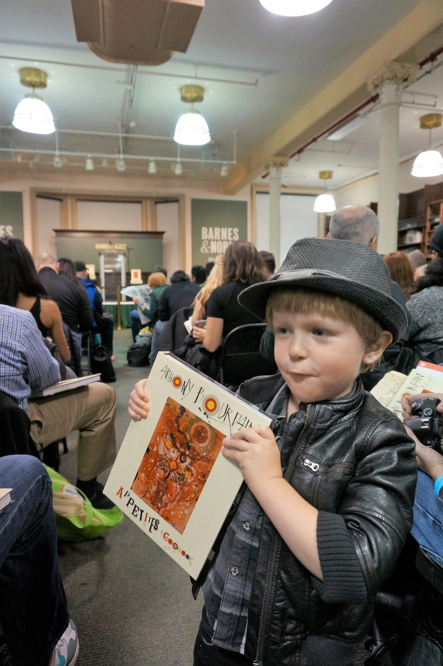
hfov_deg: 53.0
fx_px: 444
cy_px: 333
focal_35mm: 24
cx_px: 222
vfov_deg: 73.8
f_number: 4
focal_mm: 16
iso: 1250
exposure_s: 1/160
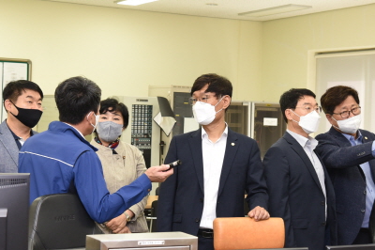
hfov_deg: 24.2
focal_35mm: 84
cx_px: 189
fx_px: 874
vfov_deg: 16.2
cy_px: 129
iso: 1250
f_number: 8
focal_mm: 48
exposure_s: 1/60
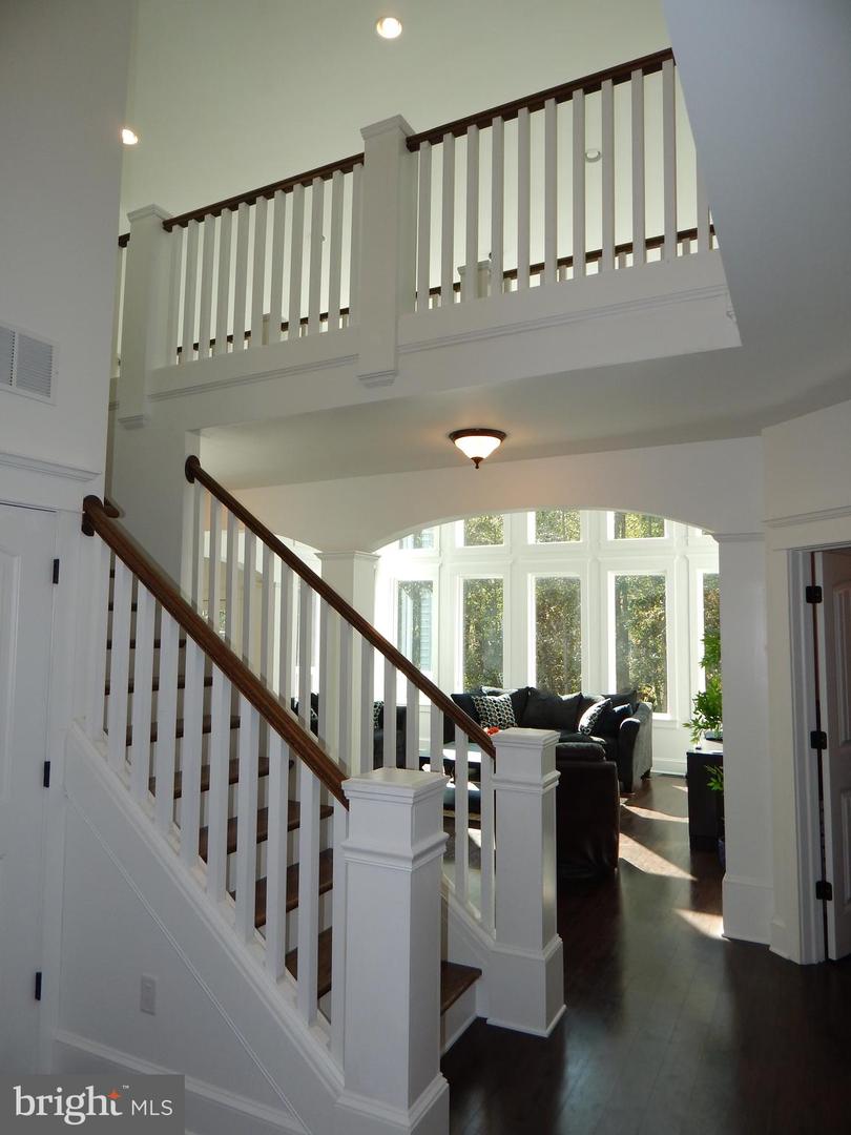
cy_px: 568
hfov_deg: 61.1
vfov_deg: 76.4
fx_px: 721
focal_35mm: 22
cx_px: 426
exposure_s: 1/160
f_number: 3
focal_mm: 4
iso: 125
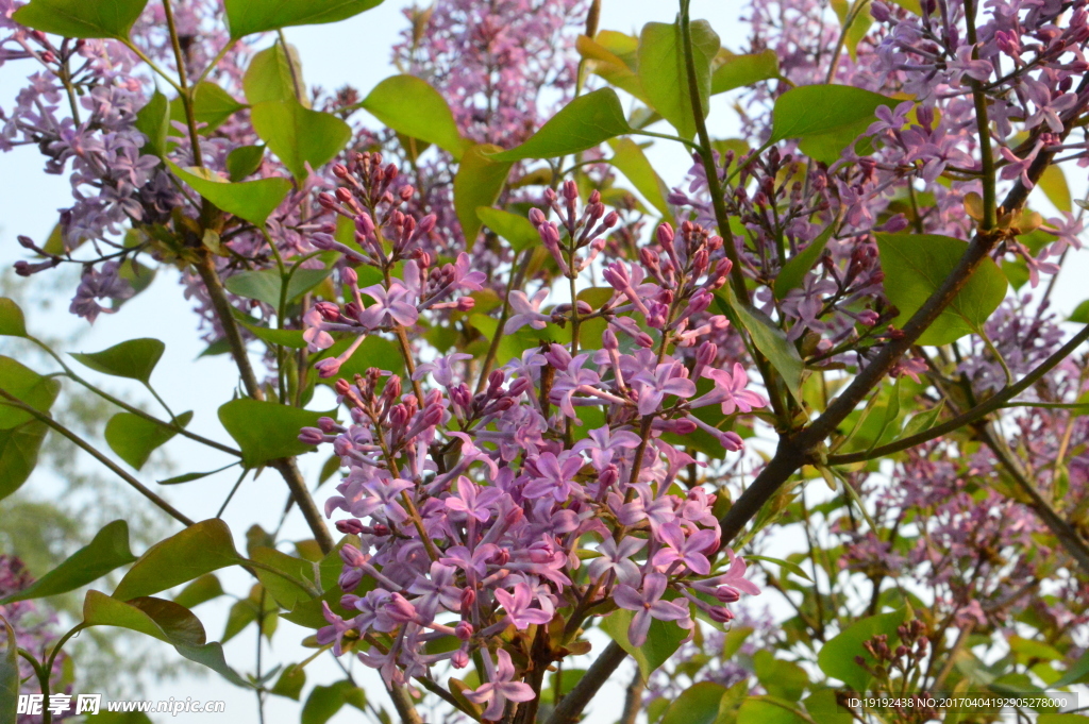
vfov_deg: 18.2
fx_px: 2267
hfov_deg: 27.0
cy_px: 362
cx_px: 544
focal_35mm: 75
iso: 4500
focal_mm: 50
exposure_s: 1/250
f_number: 25
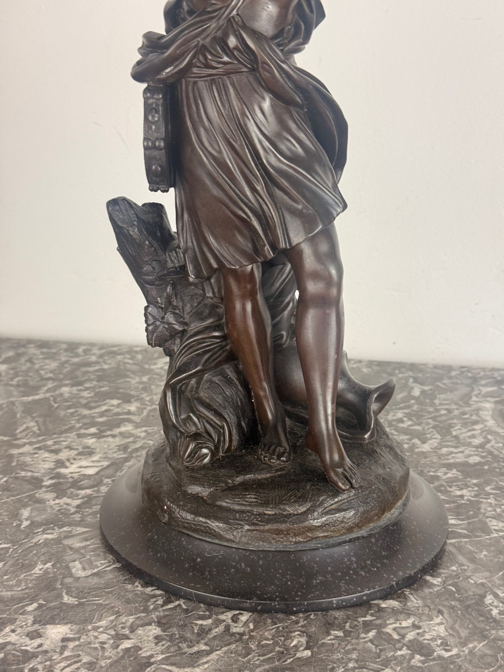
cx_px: 252
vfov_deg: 39.7
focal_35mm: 48
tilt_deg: -17.9
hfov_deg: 30.3
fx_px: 932
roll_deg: -2.4
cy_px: 336
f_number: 1.78
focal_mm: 6.76
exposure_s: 1/100
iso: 50
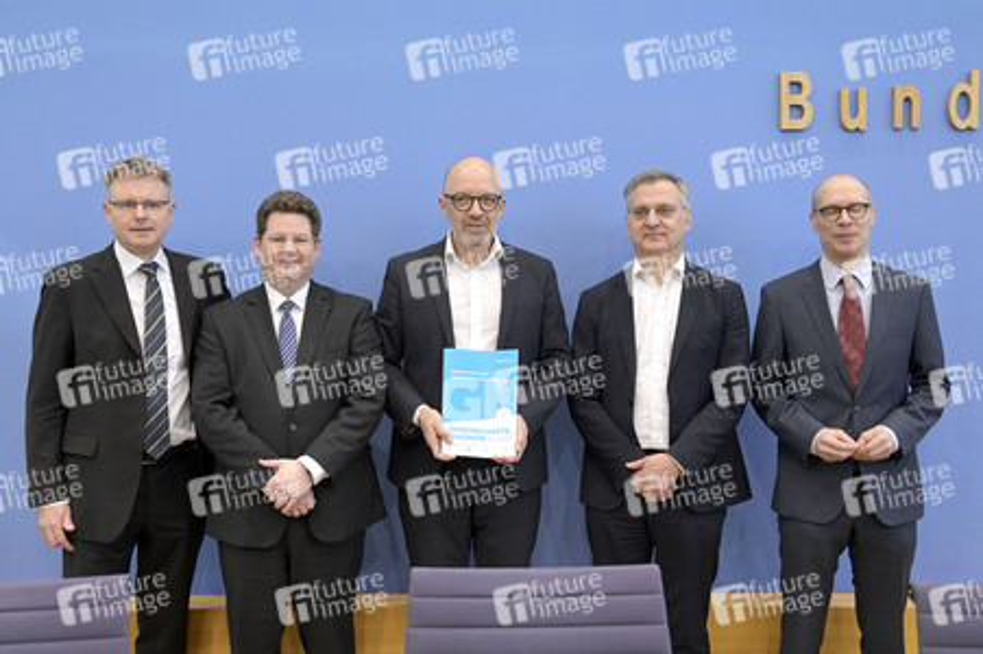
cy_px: 327
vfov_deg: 36.8
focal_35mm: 36
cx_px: 492
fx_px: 982
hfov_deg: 53.2
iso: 3200
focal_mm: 36
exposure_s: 1/400
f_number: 5
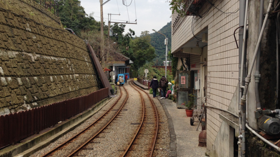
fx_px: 290
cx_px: 145
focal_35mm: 39
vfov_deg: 30.5
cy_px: 80
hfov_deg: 51.6
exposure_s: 1/475
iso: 50
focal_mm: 4.12
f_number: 2.4
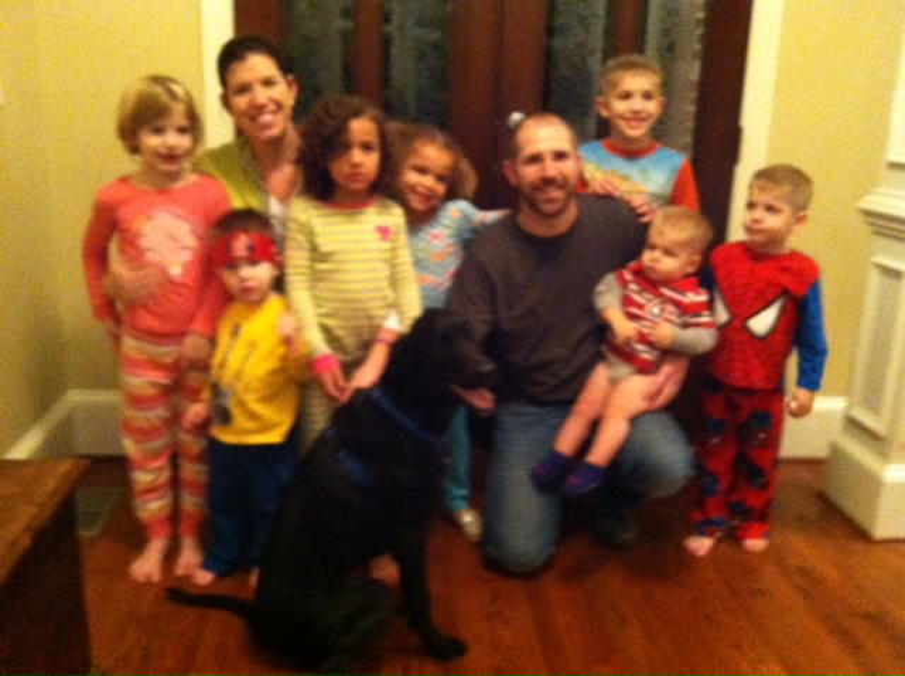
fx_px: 914
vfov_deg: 40.6
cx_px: 452
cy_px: 338
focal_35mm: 35
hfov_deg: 52.7
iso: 1000
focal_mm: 3.85
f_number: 2.8
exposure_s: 1/15
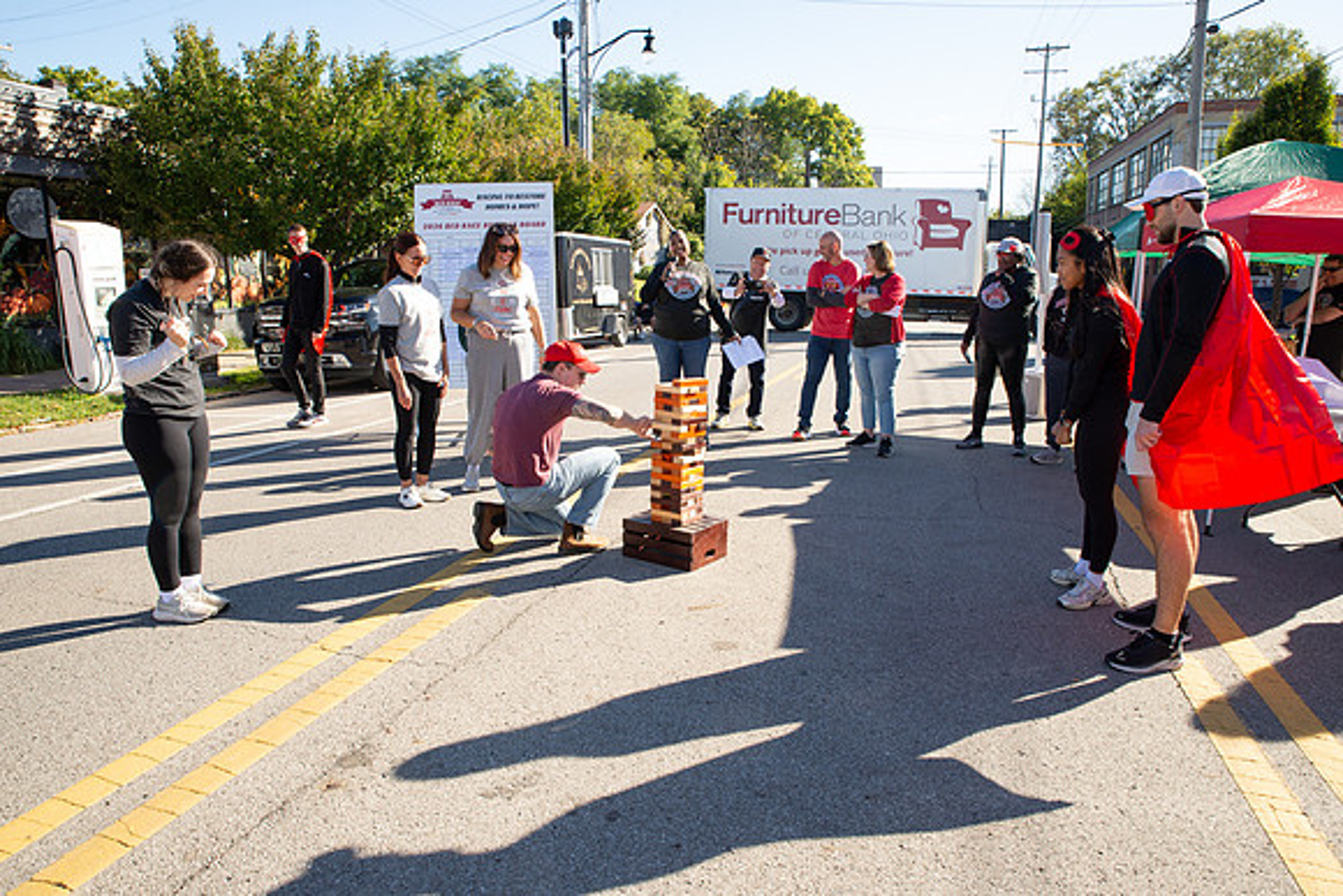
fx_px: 896
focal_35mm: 24
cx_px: 672
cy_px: 448
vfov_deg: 53.2
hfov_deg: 73.7
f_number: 10
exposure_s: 1/200
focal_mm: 24
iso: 400
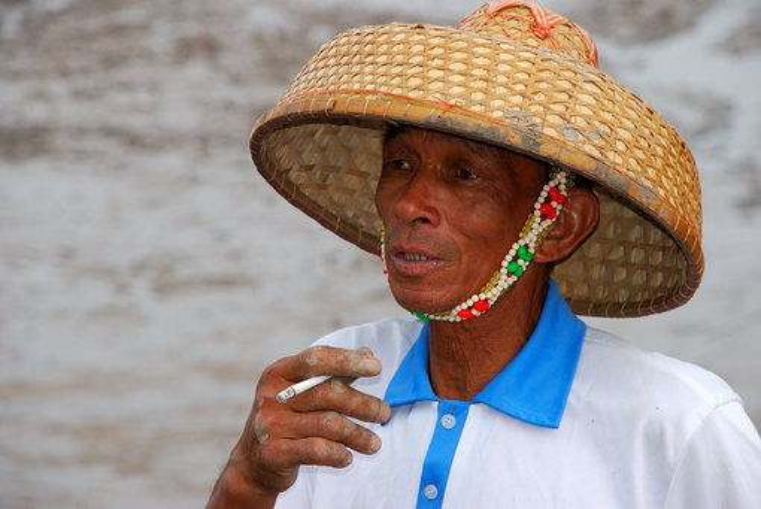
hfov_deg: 10.2
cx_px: 380
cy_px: 254
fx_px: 4284
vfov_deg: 6.8
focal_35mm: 202
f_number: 8
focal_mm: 135
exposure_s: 1/90
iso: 200
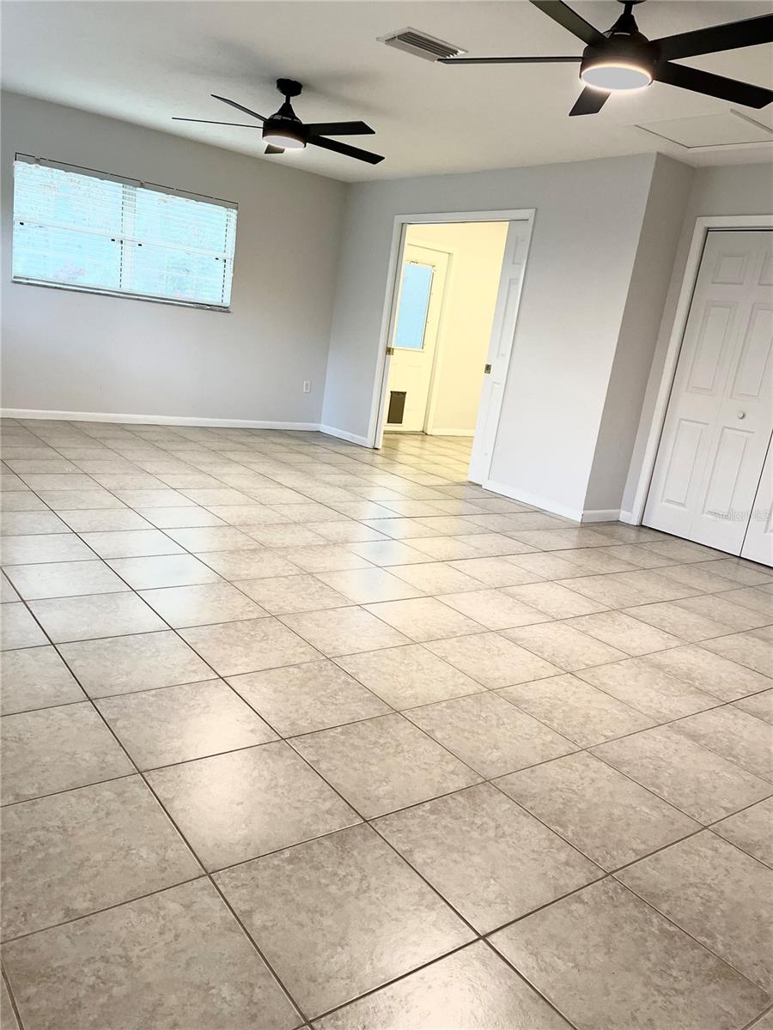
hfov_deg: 53.1
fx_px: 774
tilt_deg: -14.3
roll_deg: -7.7
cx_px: 386
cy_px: 515
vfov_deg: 67.3
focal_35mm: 26
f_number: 1.6
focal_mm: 5.1
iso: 160
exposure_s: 1/60
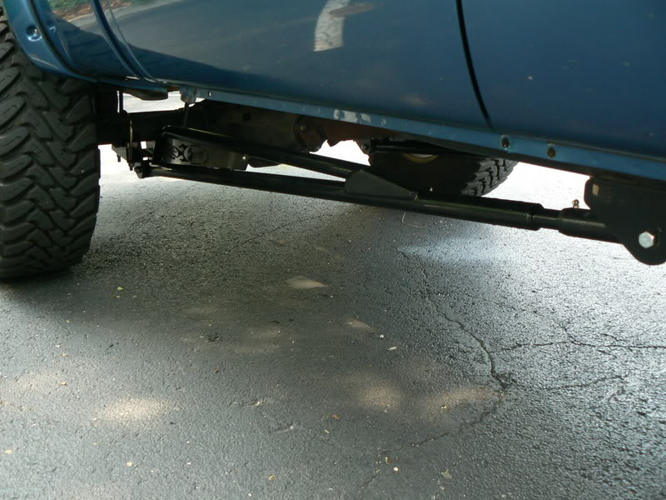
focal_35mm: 36
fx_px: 693
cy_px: 250
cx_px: 333
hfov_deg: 51.4
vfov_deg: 39.7
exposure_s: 1/30
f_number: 2.8
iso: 80
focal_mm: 6
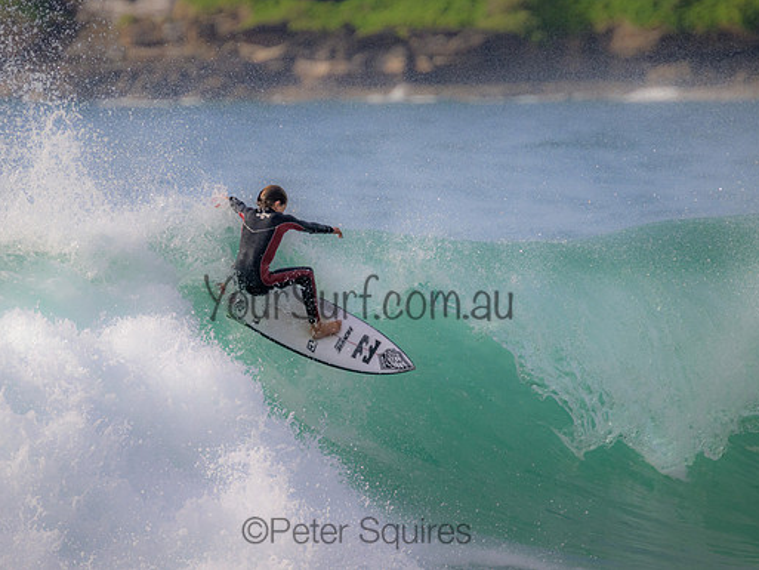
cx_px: 357
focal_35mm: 870
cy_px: 285
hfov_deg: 2.3
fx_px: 19080
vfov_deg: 1.7
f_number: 11
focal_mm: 800
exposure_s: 1/2000
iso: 1400
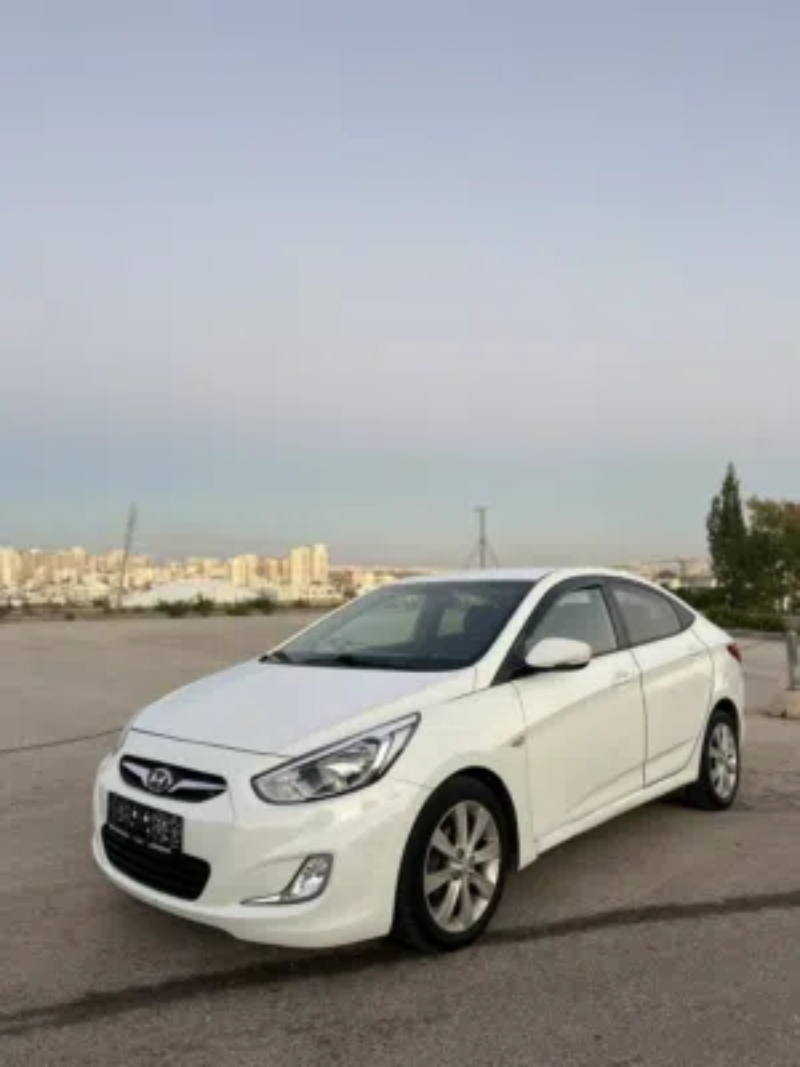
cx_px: 400
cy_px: 534
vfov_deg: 71.6
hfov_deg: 56.8
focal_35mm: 24
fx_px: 740
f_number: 1.78
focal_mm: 6.86
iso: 250
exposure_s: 1/50
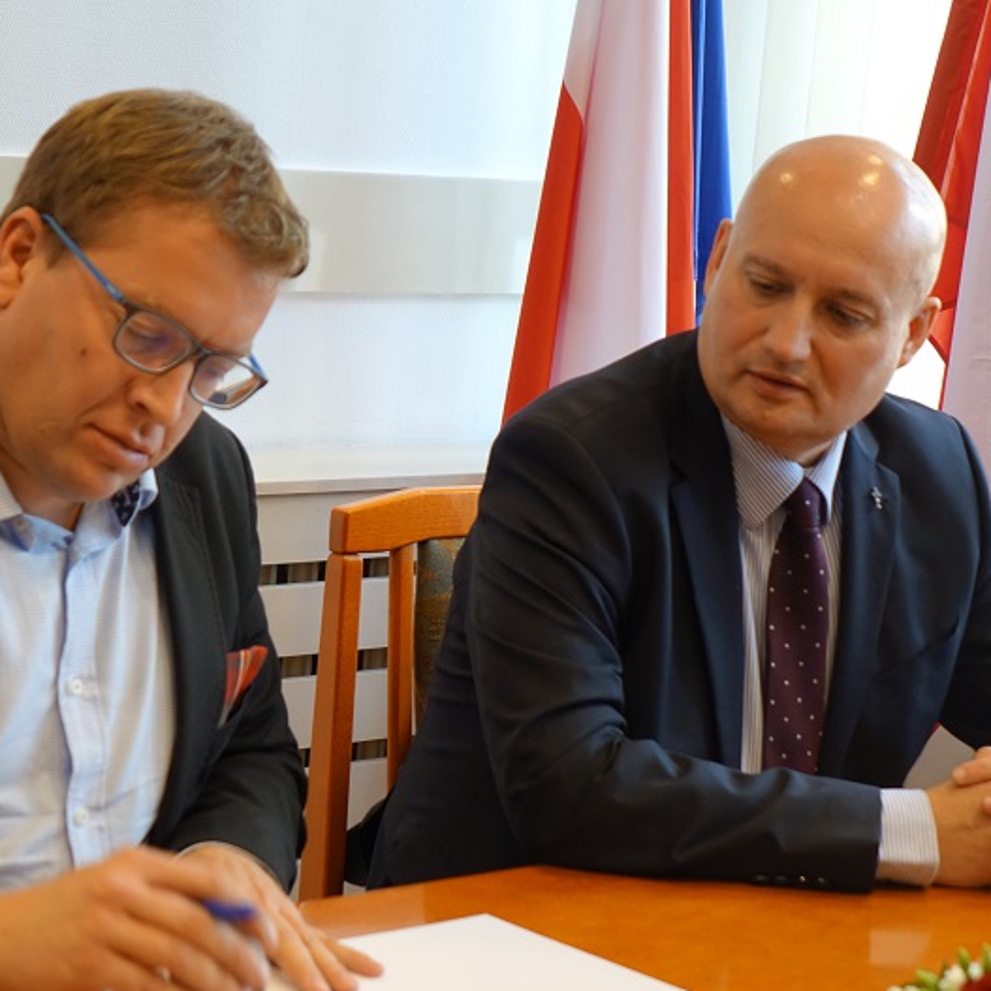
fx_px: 2883
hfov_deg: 19.4
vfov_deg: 19.5
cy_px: 494
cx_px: 327
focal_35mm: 89
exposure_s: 1/80
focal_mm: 25.23
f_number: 2.8
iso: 320
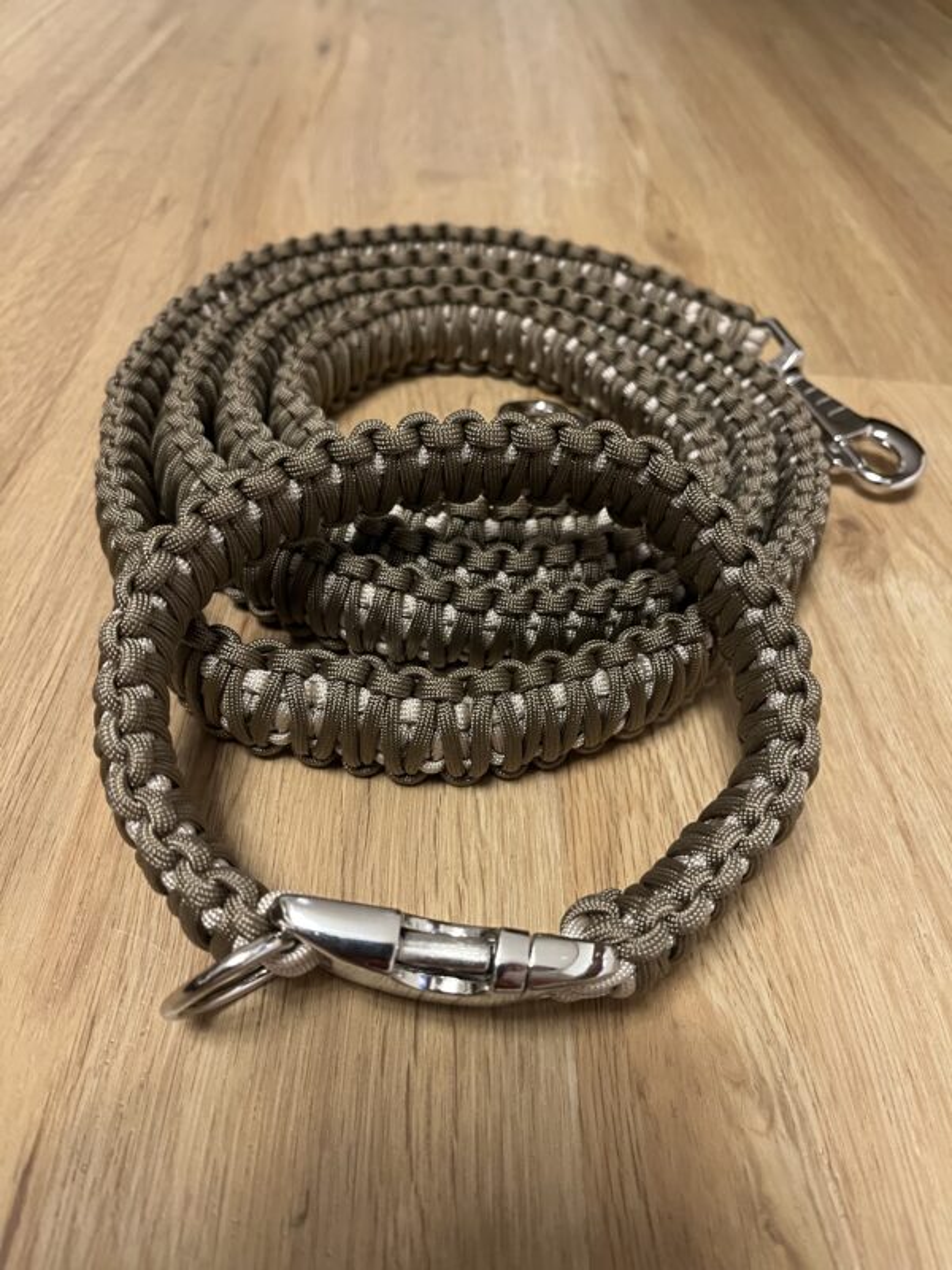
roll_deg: -7.0
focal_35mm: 26
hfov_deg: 53.1
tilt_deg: -44.3
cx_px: 476
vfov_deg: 67.3
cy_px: 635
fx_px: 953
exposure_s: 1/29
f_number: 1.6
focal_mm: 5.1
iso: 500
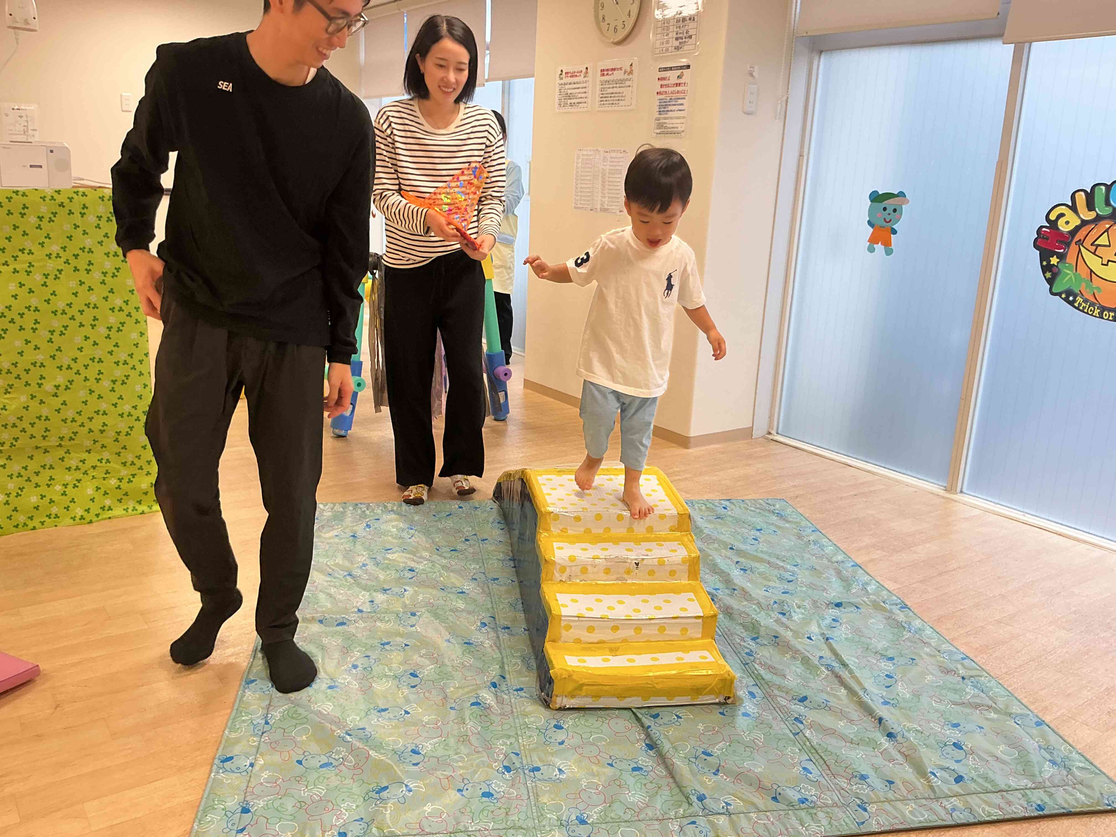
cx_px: 558
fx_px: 935
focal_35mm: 29
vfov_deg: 48.2
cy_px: 418
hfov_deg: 61.7
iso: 20
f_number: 1.8
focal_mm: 3
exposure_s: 1/100
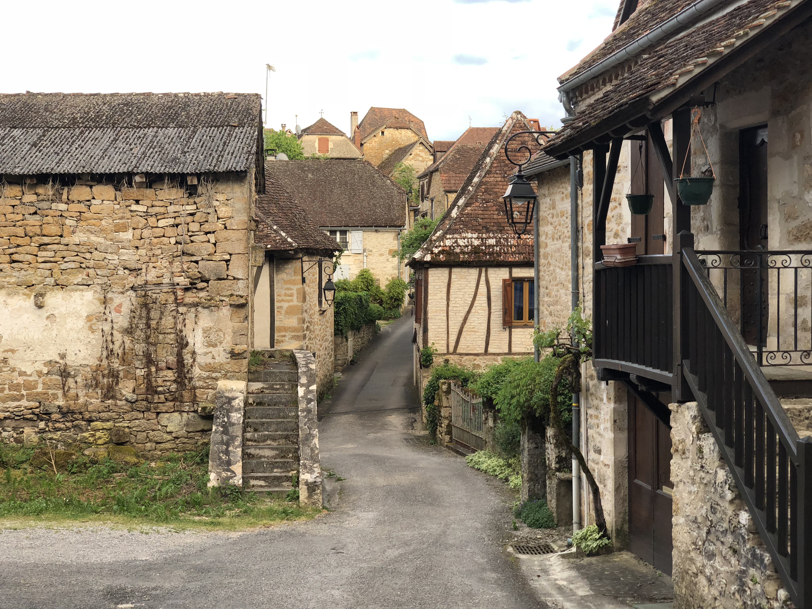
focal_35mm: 52
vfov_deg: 28.0
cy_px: 304
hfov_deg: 36.8
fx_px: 1220
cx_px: 406
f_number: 2.4
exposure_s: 1/120
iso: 20
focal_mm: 6
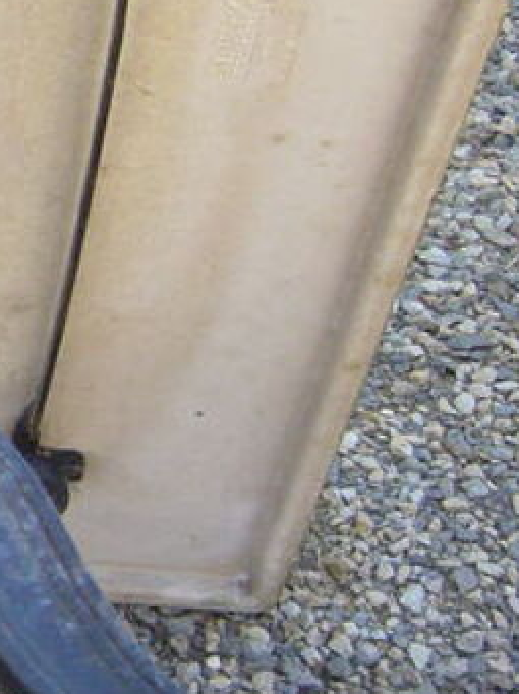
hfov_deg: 10.2
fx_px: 2744
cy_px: 351
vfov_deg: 14.4
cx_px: -391
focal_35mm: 137
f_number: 2.8
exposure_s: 1/160
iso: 100
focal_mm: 5.8
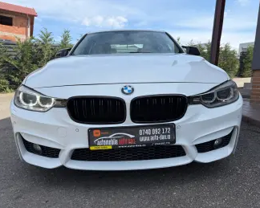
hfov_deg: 66.0
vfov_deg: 54.9
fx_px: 200
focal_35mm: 26
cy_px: 108
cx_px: 134
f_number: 1.78
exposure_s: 1/3145
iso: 80
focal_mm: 6.76
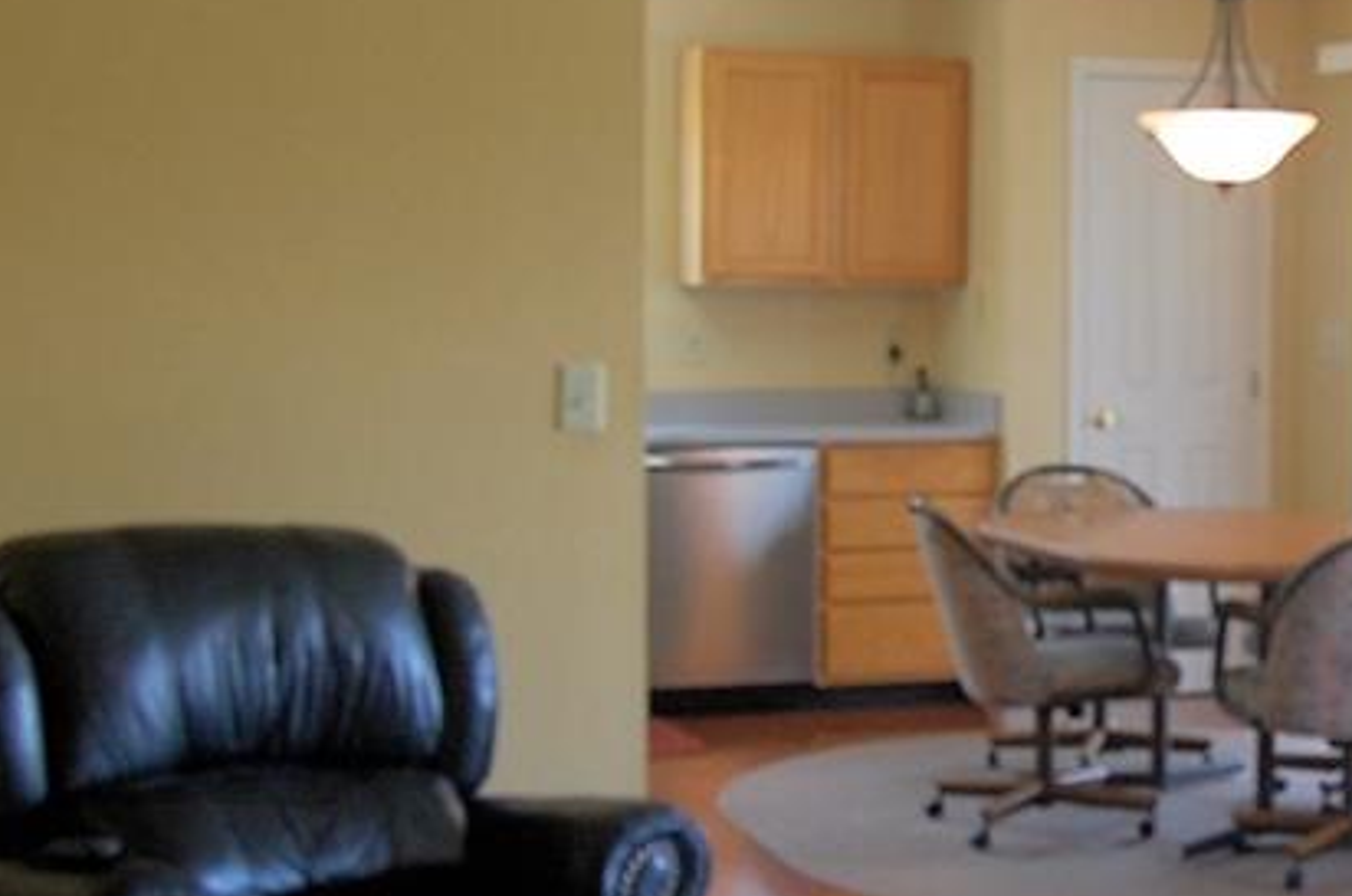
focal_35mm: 82
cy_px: 433
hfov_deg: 24.1
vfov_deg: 16.6
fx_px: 3074
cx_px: 1231
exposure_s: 1/60
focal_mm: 22
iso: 400
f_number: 4
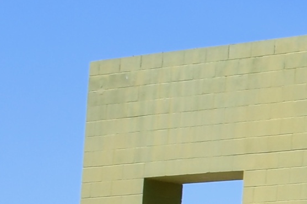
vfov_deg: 6.1
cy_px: 228
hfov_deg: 7.7
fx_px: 1918
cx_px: 1006
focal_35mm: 225
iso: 400
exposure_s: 1/400
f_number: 14
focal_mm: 20
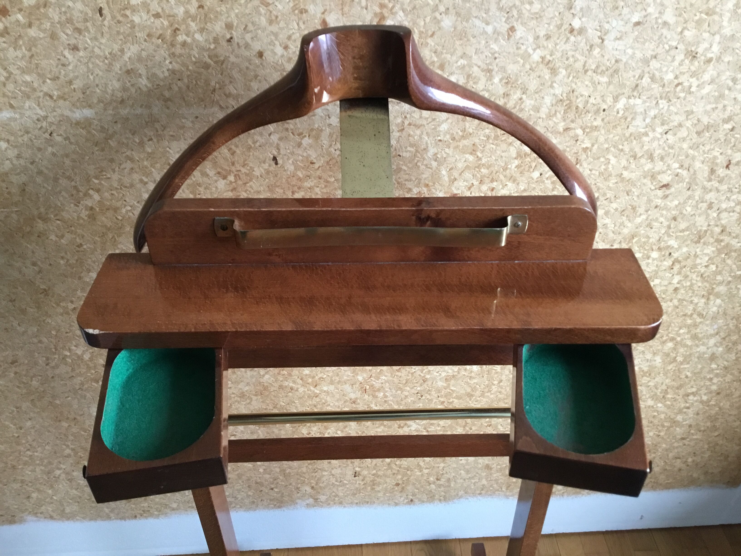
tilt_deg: -36.7
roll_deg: -0.8
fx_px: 664
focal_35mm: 31
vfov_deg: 45.4
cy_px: 278
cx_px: 370
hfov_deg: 58.4
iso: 160
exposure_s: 1/33
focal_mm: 3.3
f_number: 2.4
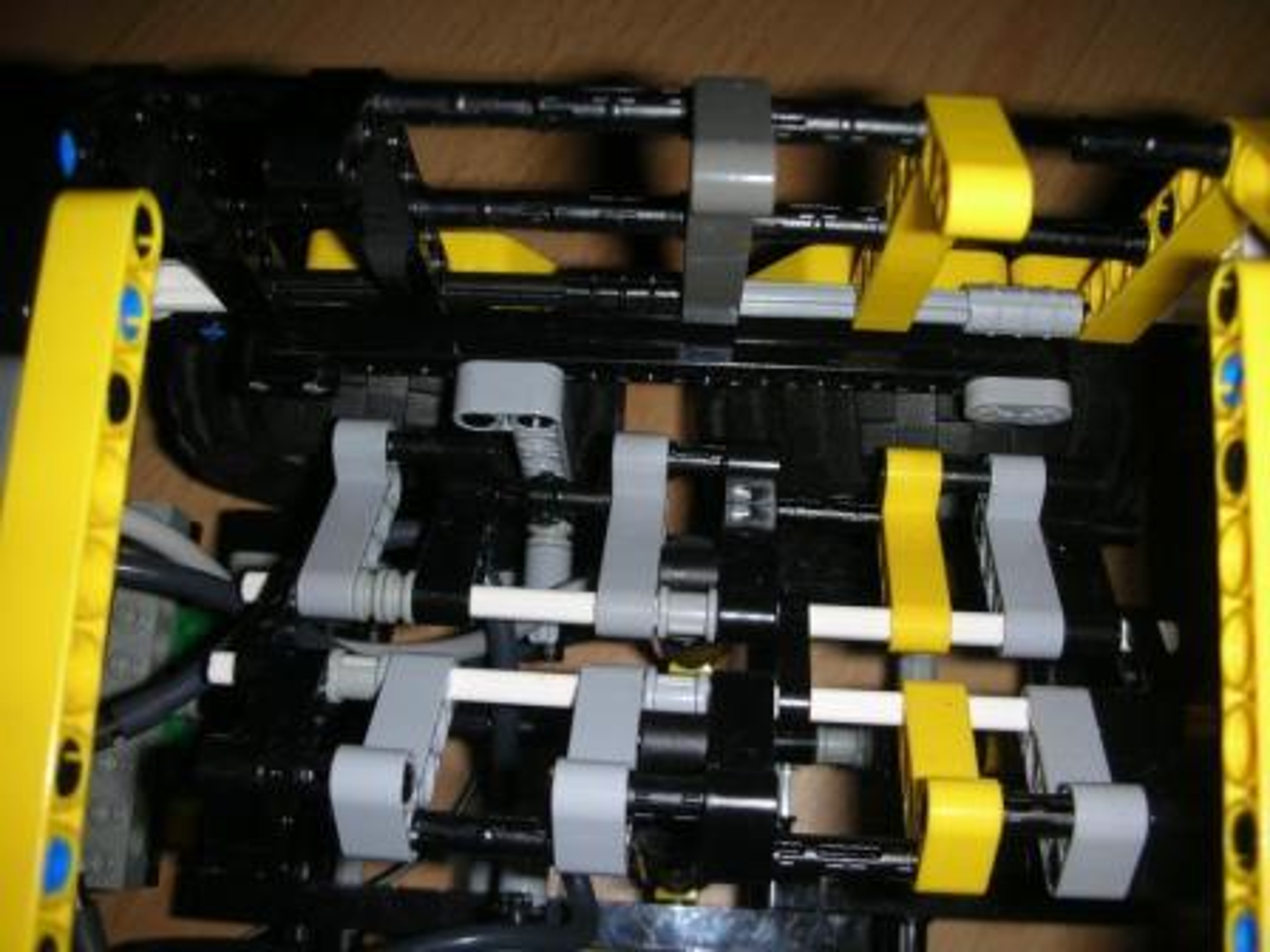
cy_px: 476
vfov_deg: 40.7
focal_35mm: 35
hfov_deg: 52.6
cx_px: 635
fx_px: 1284
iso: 50
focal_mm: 5.8
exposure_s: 1/60.1
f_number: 8.5
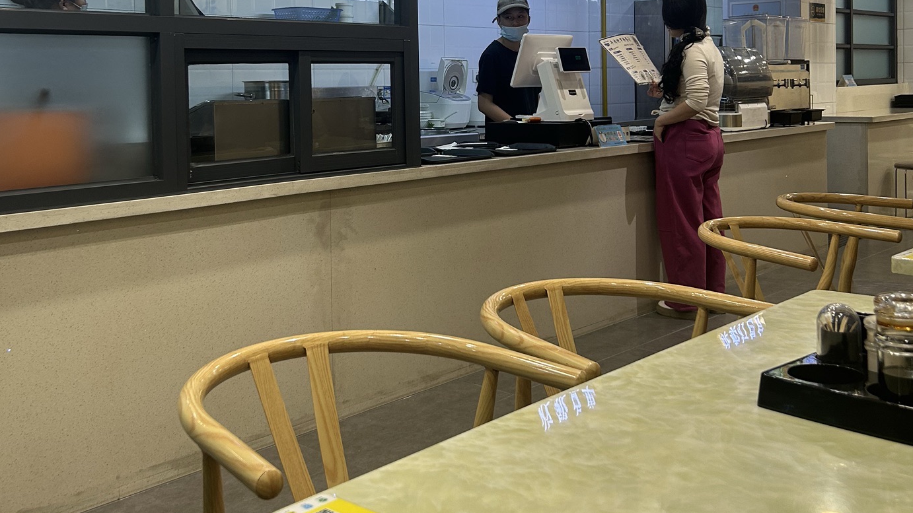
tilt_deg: -1.8
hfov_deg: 49.4
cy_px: 94
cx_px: 426
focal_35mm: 41
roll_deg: +0.9
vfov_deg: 28.3
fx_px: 992
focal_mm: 5.7
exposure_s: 1/100
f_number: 1.5
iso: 64
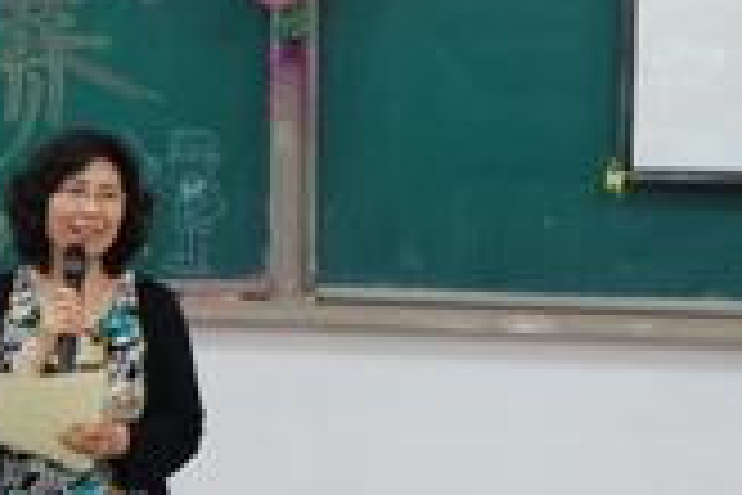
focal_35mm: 145
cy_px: 29
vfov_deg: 9.4
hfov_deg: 14.1
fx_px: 2988
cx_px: 157
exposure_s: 1/10
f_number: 5
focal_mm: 38
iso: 400
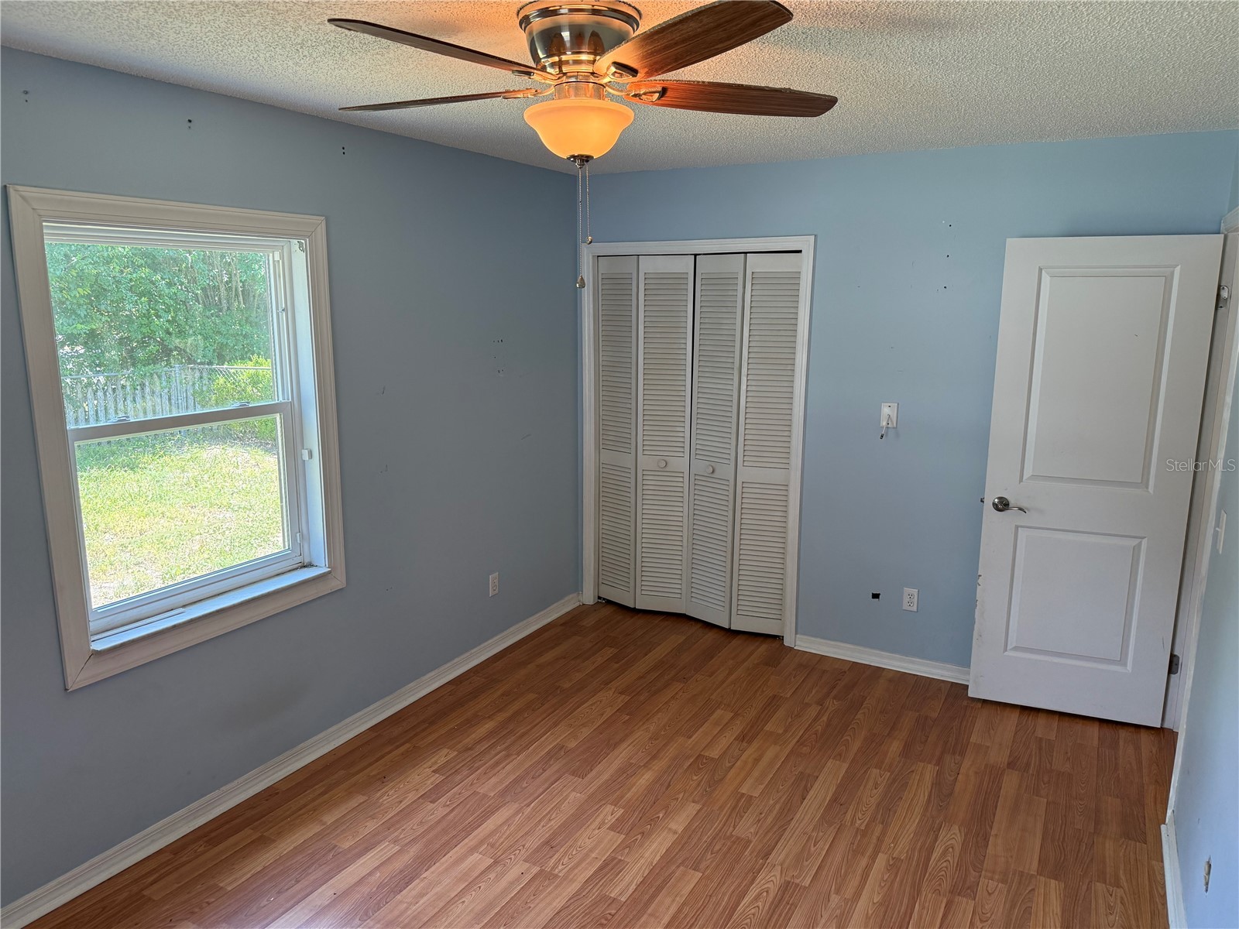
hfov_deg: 71.6
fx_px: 859
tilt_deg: -11.2
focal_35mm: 24
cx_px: 620
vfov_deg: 56.8
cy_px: 464
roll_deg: -0.5
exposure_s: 1/162
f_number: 1.78
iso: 200
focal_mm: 6.76
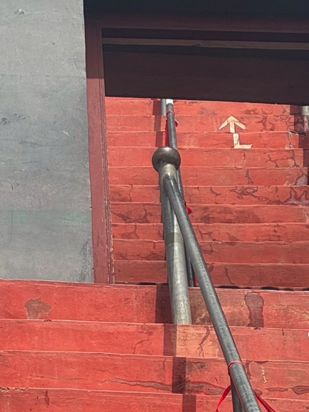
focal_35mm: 213
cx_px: 183
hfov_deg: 7.0
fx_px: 2535
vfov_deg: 9.2
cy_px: -85
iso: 25
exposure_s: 1/791
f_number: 2.8
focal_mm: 9
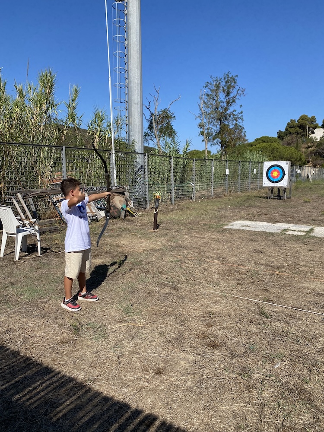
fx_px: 324
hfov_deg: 53.1
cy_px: 216
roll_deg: -1.0
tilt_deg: -6.4
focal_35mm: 26
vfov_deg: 67.3
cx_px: 162
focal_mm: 4.25
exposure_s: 1/2890
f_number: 1.8
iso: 32
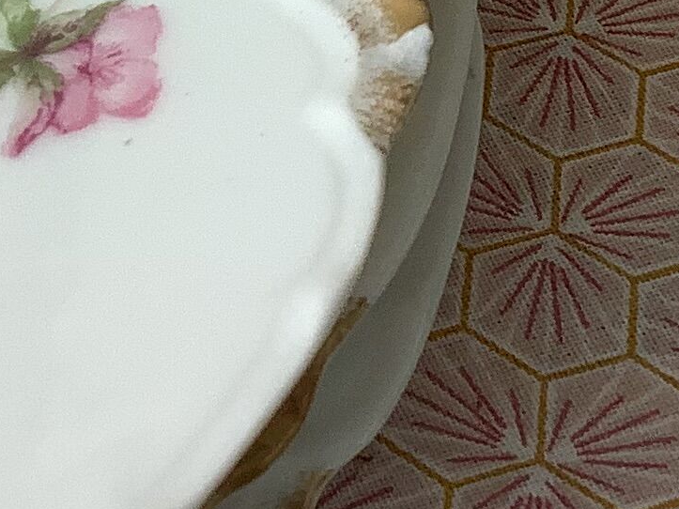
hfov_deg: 14.0
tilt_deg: -43.3
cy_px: -224
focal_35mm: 140
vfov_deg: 10.3
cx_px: 85
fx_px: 2746
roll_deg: +1.1
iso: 40
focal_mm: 3.3
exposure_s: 1/120
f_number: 2.4
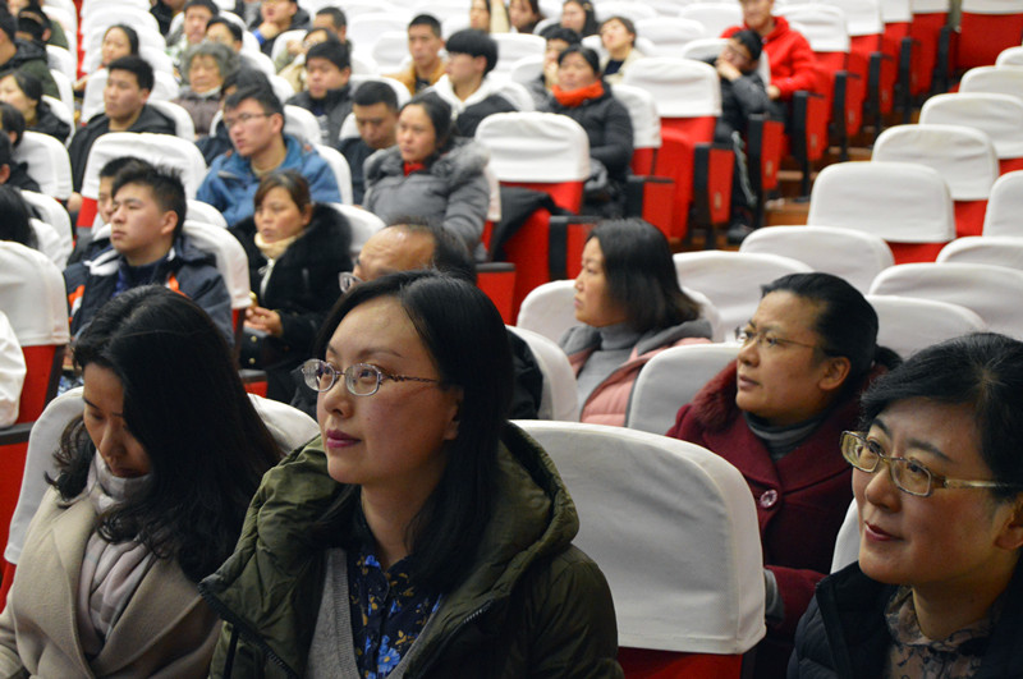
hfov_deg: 24.7
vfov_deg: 16.5
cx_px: 512
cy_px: 340
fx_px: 2341
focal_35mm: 82
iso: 3200
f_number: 5.6
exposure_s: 1/40
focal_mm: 55
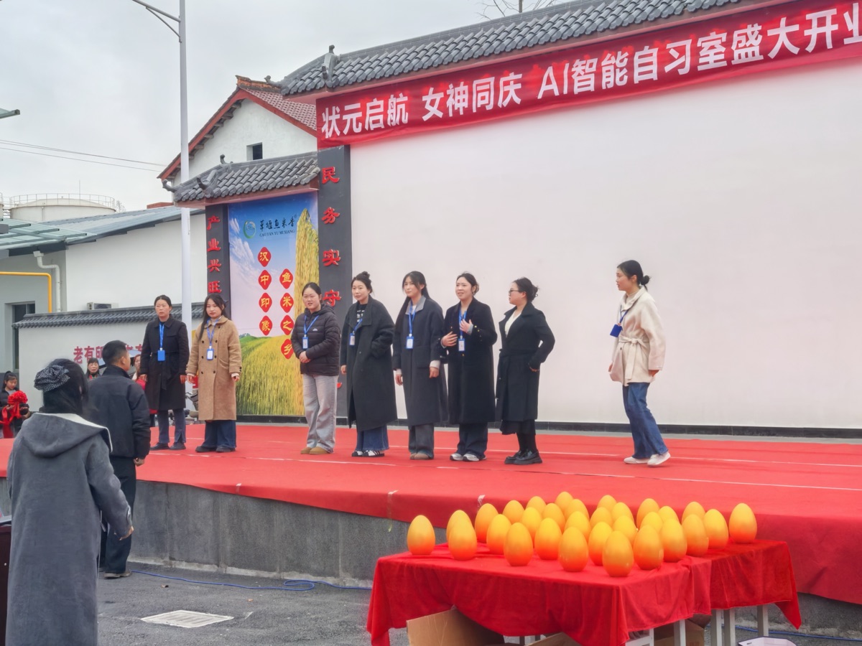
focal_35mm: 59
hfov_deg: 32.7
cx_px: 431
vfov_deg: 24.8
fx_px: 1469
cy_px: 323
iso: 250
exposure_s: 1/400
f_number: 4
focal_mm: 5.75
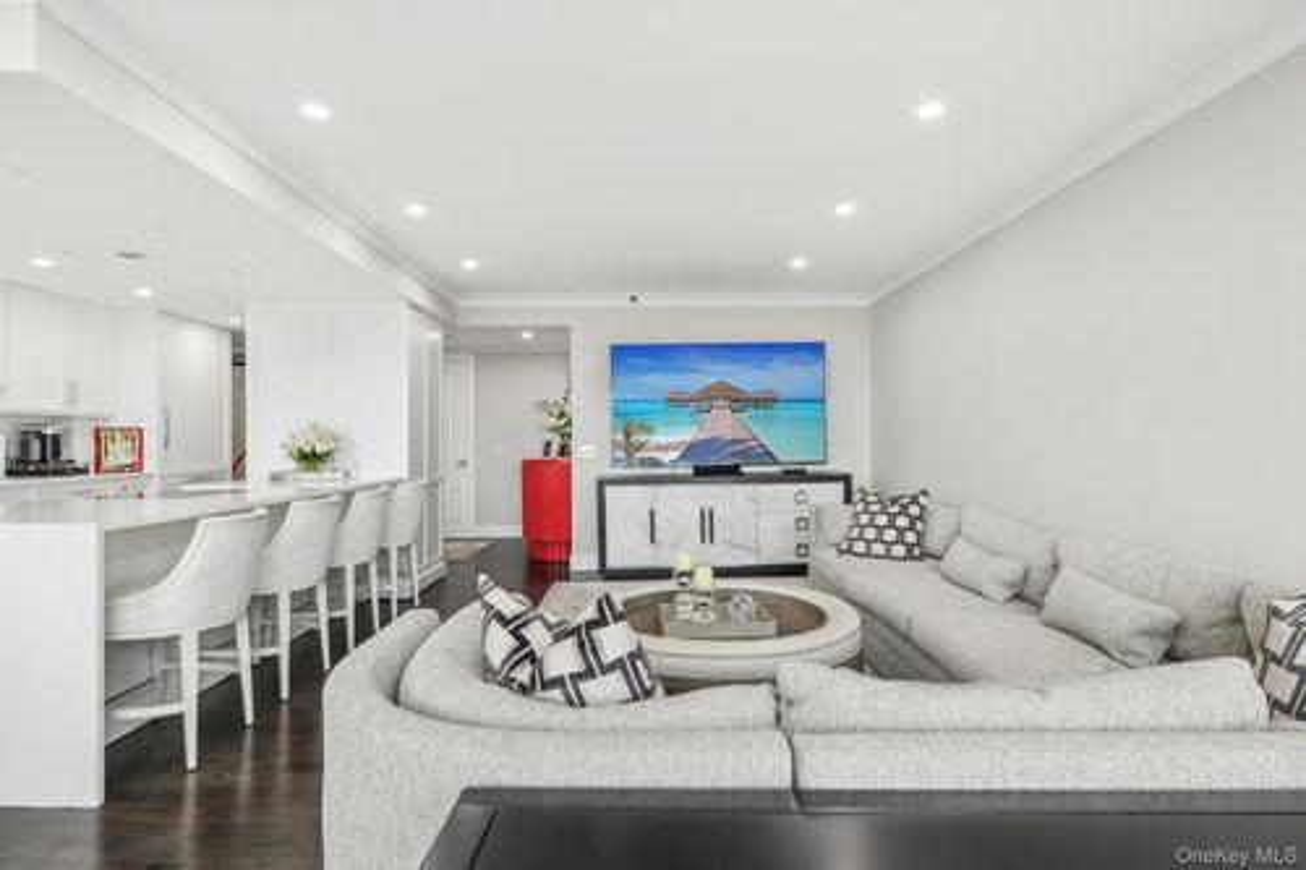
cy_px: 435
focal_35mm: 19
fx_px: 689
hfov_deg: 86.9
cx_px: 653
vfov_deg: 64.5
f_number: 8
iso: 250
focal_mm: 19
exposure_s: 1/25
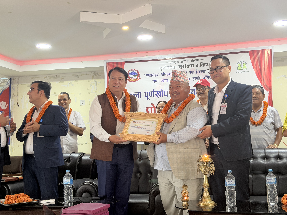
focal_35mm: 48
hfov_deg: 39.7
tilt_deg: +5.4
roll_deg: +1.5
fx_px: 398
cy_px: 108
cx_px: 144
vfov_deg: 30.3
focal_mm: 6.76
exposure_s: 1/60
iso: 160
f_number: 1.78
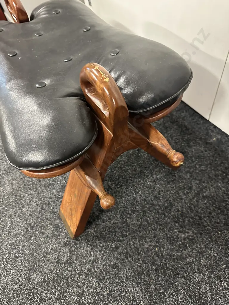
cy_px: 152
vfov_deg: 71.6
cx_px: 114
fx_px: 212
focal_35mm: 24
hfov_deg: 56.8
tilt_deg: -54.1
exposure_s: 1/33
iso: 800
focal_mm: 6.86
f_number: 1.78
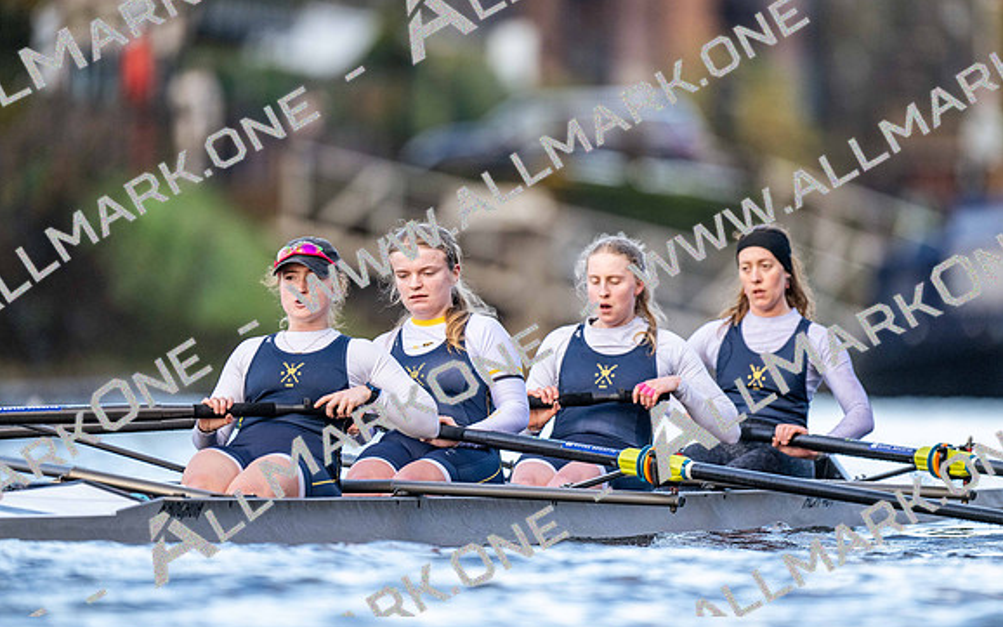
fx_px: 16780
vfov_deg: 2.1
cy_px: 319
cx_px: 502
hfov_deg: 3.4
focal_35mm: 614
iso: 2200
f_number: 4
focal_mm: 600
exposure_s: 1/2500
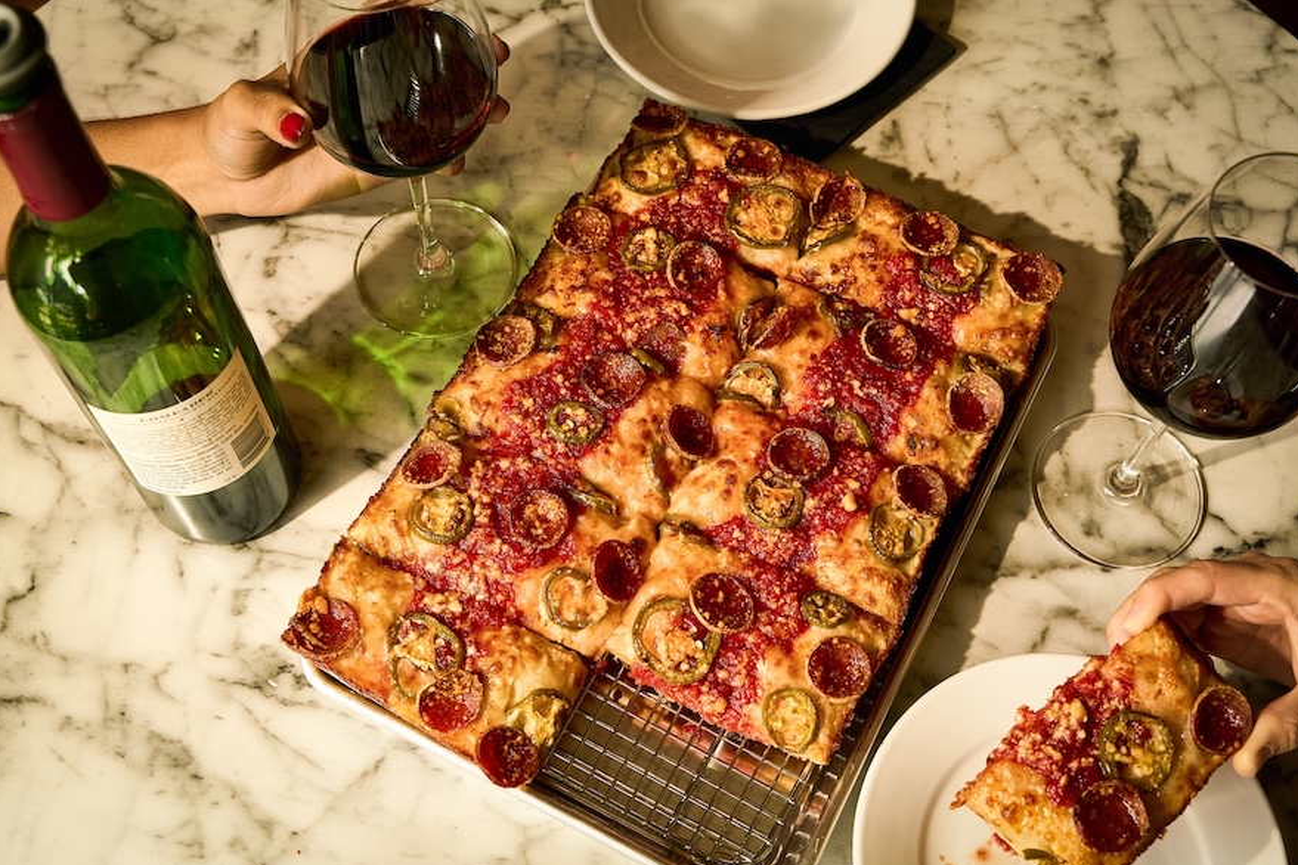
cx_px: 659
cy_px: 432
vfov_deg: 31.3
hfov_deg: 45.6
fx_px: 1544
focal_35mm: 43
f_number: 6.3
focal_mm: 41.8
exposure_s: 1/60
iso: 320
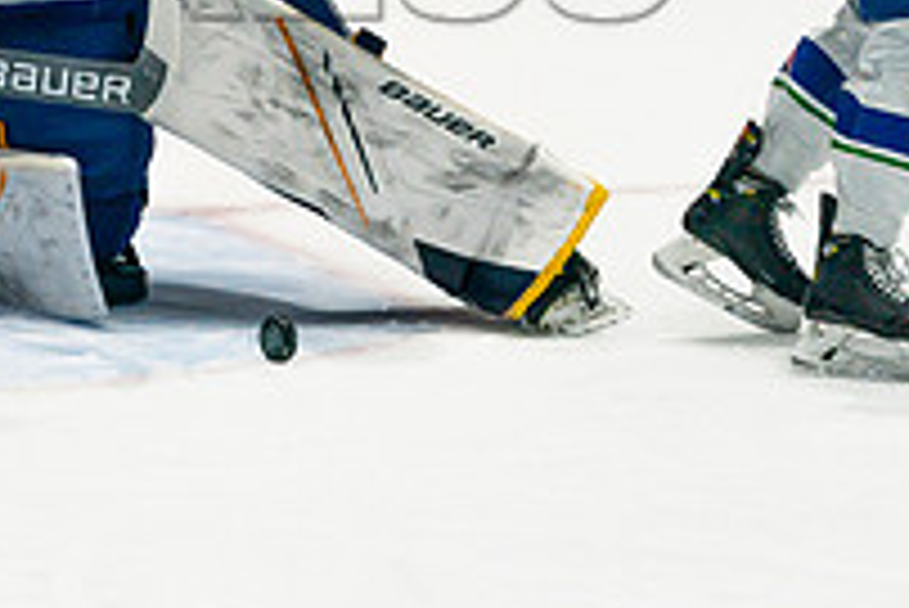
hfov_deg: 1.2
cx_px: -378
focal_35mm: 1722
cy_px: -101
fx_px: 43510
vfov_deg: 0.8
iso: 1000
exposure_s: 1/1000
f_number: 4
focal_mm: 600
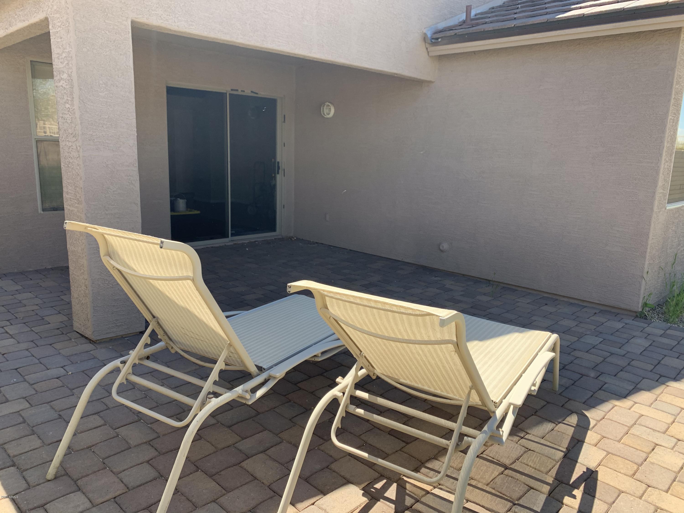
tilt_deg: -9.1
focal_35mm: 26
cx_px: 342
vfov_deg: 53.1
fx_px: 514
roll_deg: -2.2
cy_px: 256
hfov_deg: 67.3
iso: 25
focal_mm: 4.25
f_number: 1.8
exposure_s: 1/546
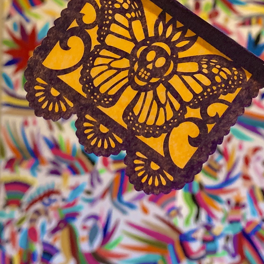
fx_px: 483
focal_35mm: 56
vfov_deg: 29.3
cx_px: 183
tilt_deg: -2.5
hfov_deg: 30.3
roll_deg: -2.8
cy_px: 27
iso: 500
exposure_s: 1/30
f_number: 1.8
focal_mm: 4.25
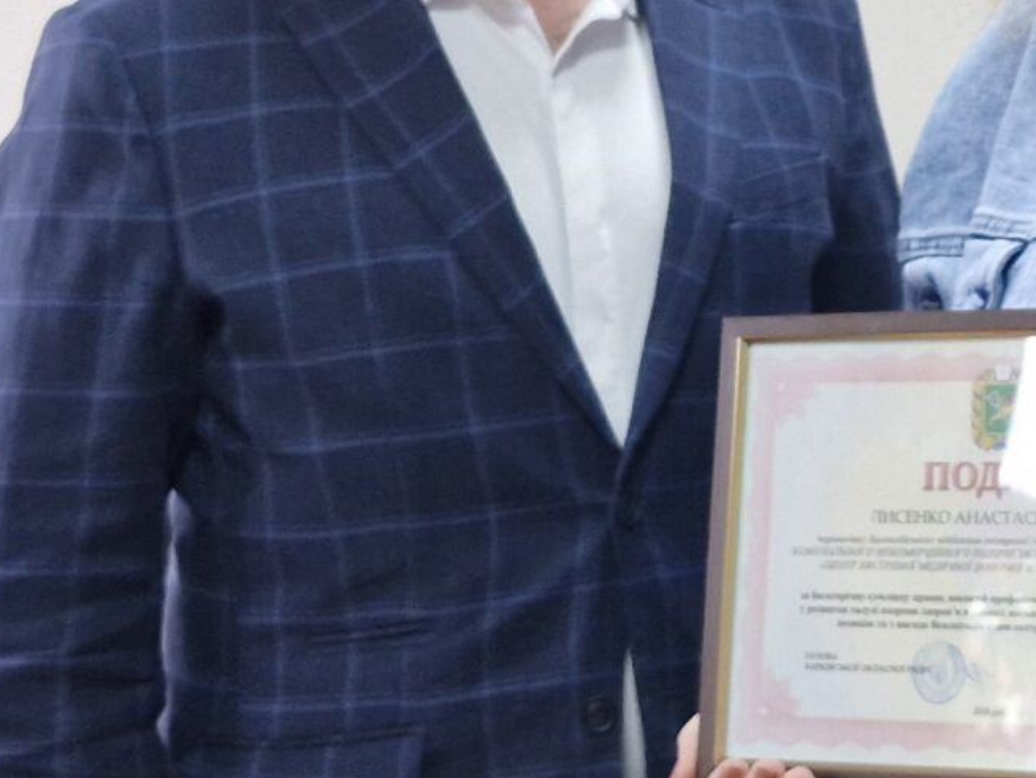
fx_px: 2695
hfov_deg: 20.9
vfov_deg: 16.2
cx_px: 1068
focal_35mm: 90
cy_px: 101
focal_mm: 5.54
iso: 250
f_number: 1.8
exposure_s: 1/100
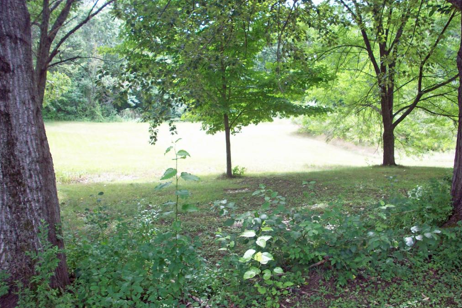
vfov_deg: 34.2
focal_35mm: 39
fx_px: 501
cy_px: 175
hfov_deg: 49.5
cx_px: 230
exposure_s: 1/85.6
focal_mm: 6.2
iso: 80
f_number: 2.8
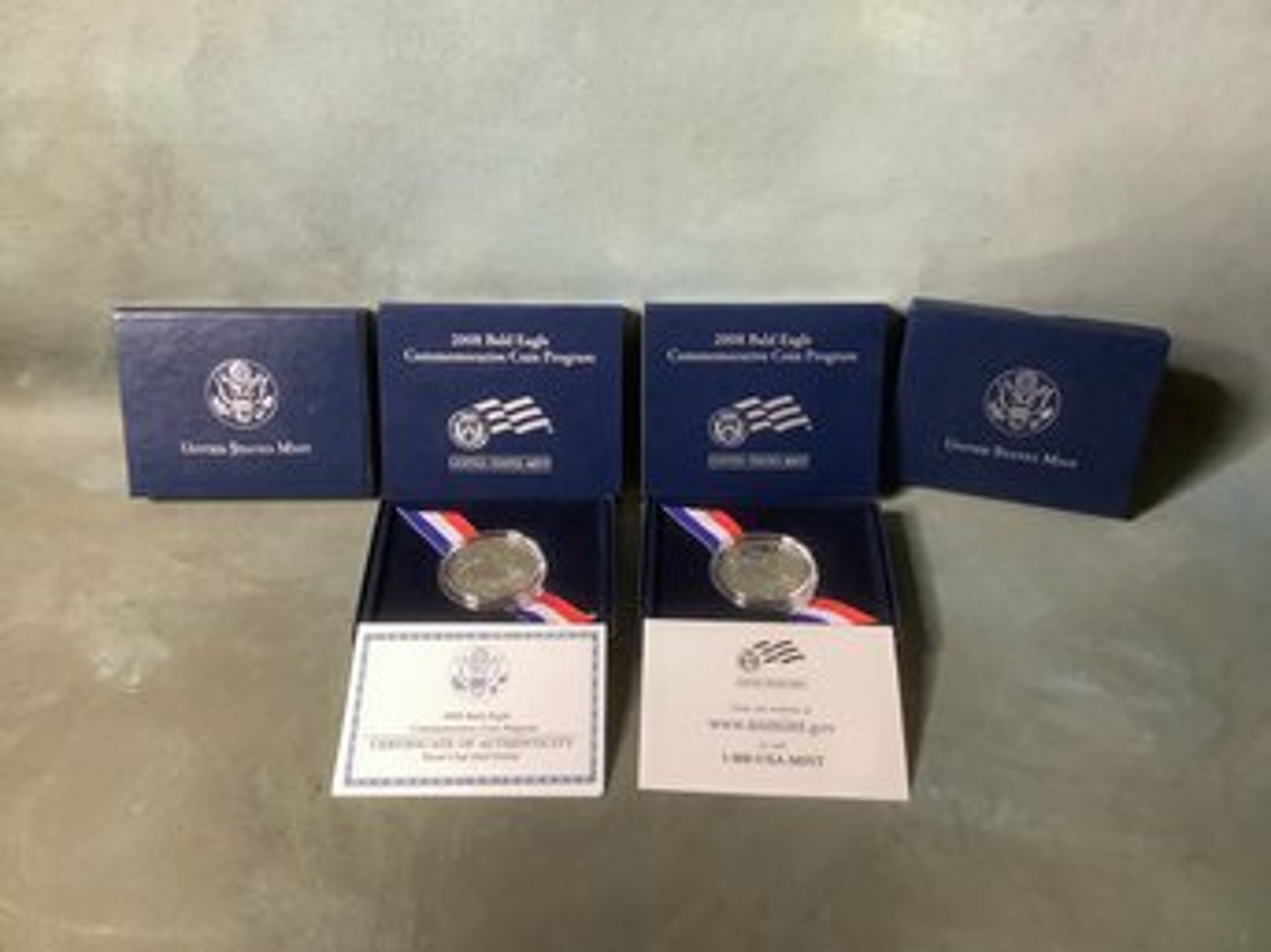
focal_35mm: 31
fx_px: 1138
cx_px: 636
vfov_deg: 45.4
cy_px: 476
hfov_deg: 58.4
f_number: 2.4
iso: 250
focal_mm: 3.3
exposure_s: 1/50
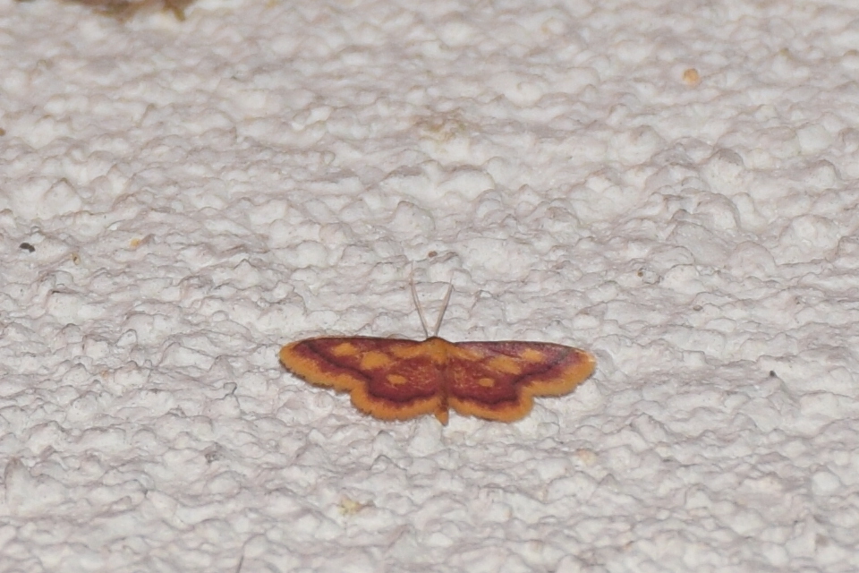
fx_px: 4152
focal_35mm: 174
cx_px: 430
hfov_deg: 11.8
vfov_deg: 7.9
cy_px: 286
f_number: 5.6
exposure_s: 1/60
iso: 320
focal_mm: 116
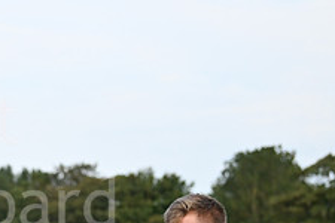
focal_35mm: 222
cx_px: -74
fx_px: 2066
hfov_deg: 9.1
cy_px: 216
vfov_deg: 6.2
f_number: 4
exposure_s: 1/3200
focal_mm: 86
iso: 1250
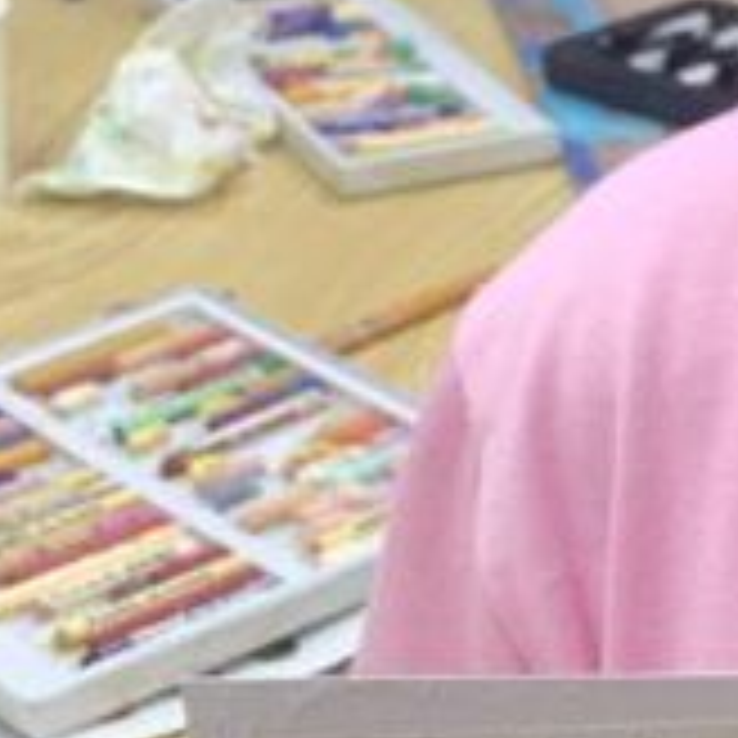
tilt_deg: -25.4
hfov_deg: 11.2
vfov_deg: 12.5
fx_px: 3377
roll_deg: -3.1
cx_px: 1521
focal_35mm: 140
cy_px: 482
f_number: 1.8
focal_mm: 4.25
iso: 64
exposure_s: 1/50
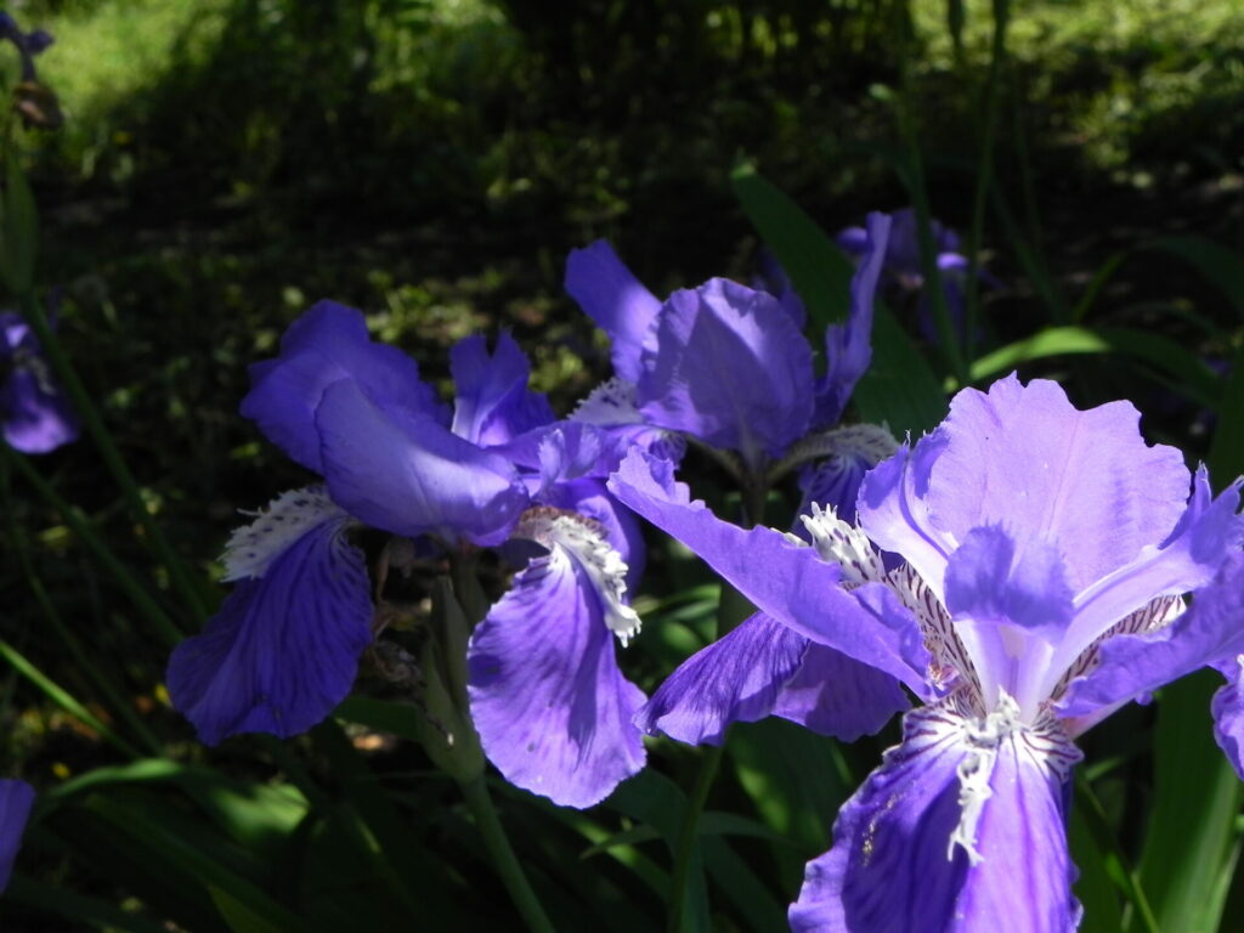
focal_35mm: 58
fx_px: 2084
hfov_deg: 33.2
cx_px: 622
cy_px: 466
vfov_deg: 25.2
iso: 160
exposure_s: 1/512
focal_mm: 10.3
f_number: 5.6
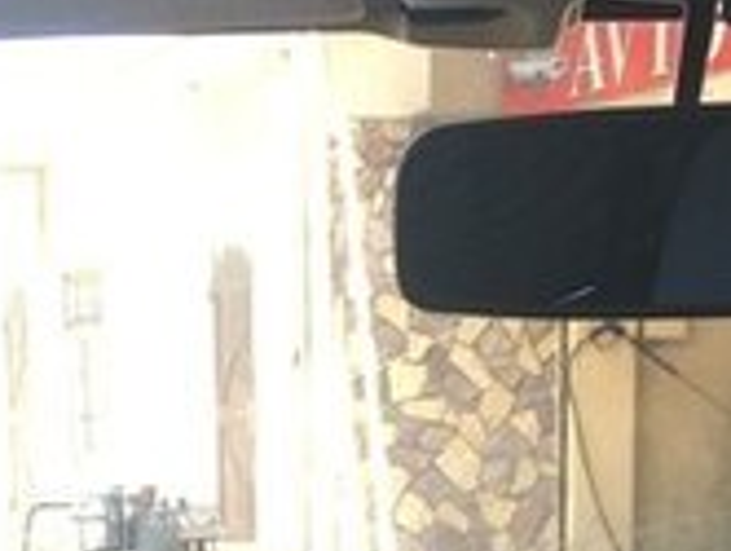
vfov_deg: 12.0
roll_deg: +0.2
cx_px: 405
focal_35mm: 115
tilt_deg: -12.3
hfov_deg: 17.1
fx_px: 2432
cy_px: 937
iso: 25
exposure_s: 1/50
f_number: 2.2
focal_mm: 4.15
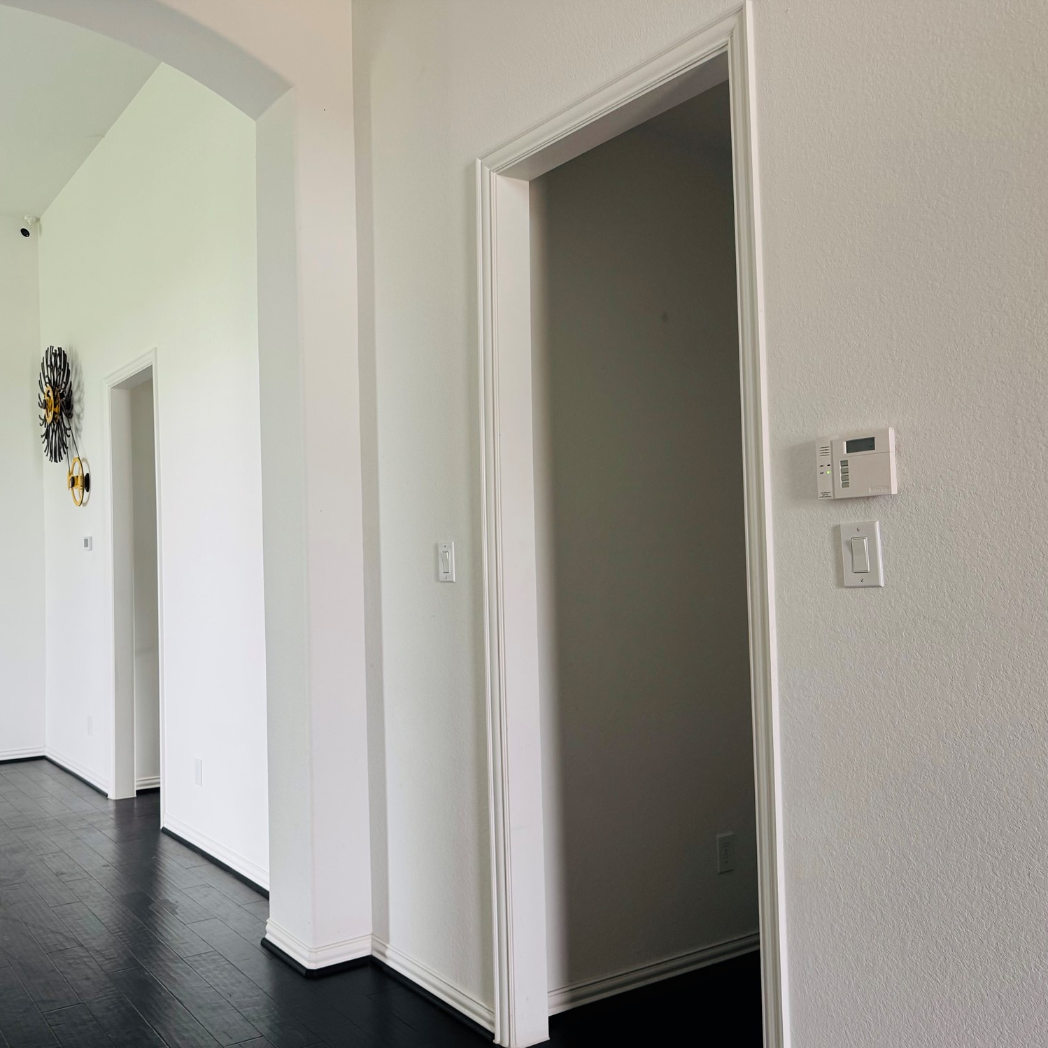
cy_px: 532
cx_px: 374
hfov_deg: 54.8
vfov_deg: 55.6
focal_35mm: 29
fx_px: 993
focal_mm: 6.76
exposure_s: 1/60
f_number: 1.78
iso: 160
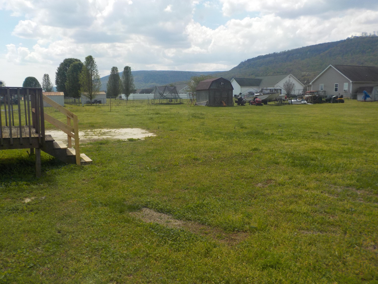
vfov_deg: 46.8
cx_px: 189
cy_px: 142
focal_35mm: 30
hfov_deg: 60.0
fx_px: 328
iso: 125
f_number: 3.3
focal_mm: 4.1
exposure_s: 1/1000
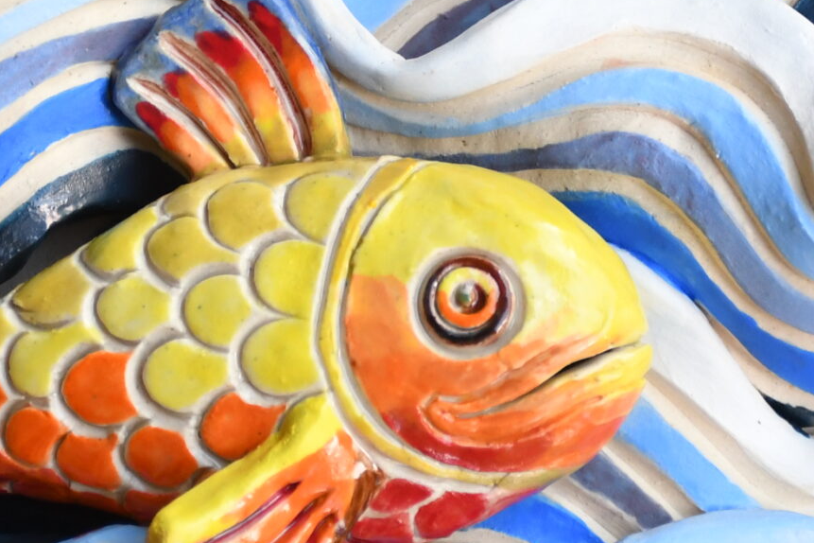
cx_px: 448
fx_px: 7800
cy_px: 9
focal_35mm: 345
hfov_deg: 6.0
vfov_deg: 4.0
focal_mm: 66
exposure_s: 1/125
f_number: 5.6
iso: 560
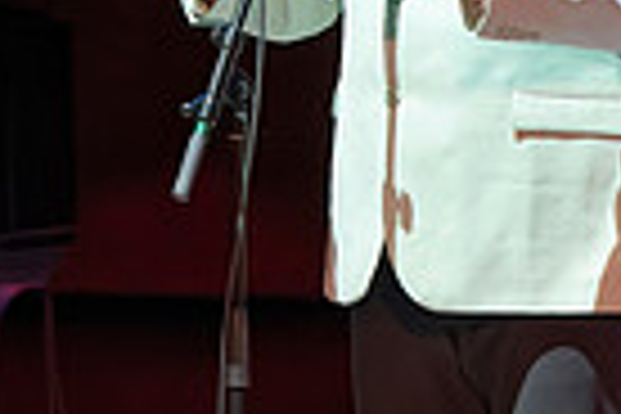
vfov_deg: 1.2
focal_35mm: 1127
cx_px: 558
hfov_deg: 1.8
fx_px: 19439
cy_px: 236
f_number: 7.1
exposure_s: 1/250
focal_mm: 268
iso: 6400
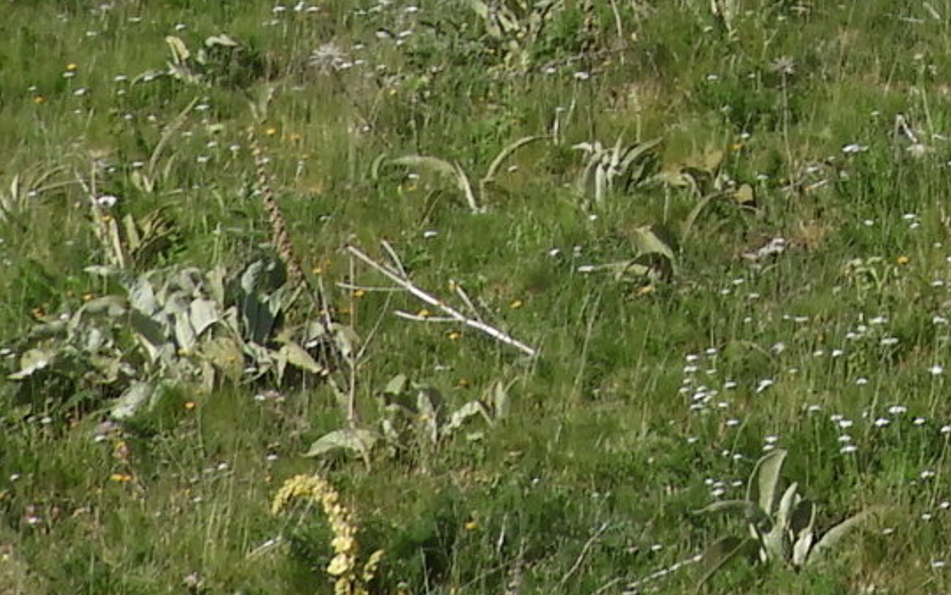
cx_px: 1844
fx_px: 6638
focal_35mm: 256
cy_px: -797
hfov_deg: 7.9
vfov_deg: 5.0
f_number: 4
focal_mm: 8.1
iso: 100
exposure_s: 1/1000
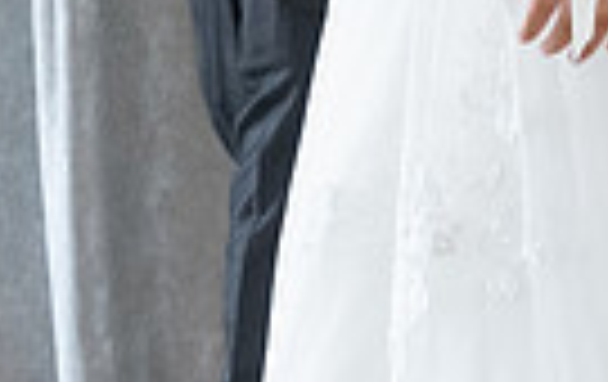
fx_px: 4932
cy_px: 58
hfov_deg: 6.6
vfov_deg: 4.4
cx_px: 1636
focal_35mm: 297
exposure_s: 1/250
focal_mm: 36
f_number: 5
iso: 2500
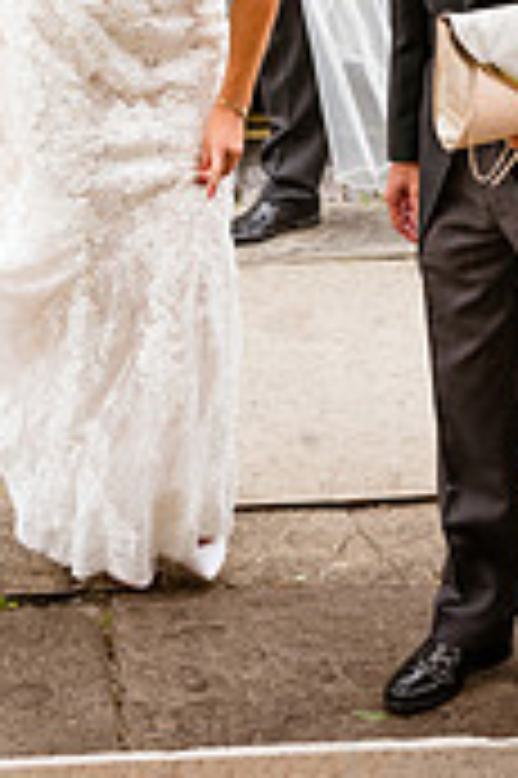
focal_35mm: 130
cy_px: -135
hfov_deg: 10.5
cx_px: 164
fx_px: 2811
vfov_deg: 15.3
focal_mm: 50
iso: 500
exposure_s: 1/1000
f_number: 4
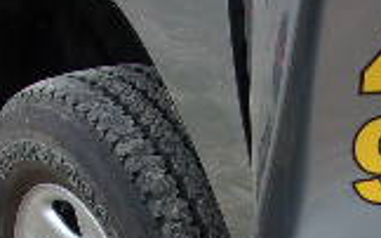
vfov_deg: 11.0
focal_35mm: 113
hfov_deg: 18.4
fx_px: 1173
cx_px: 259
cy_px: 386
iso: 80
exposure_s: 1/280
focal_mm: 4.9
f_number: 3
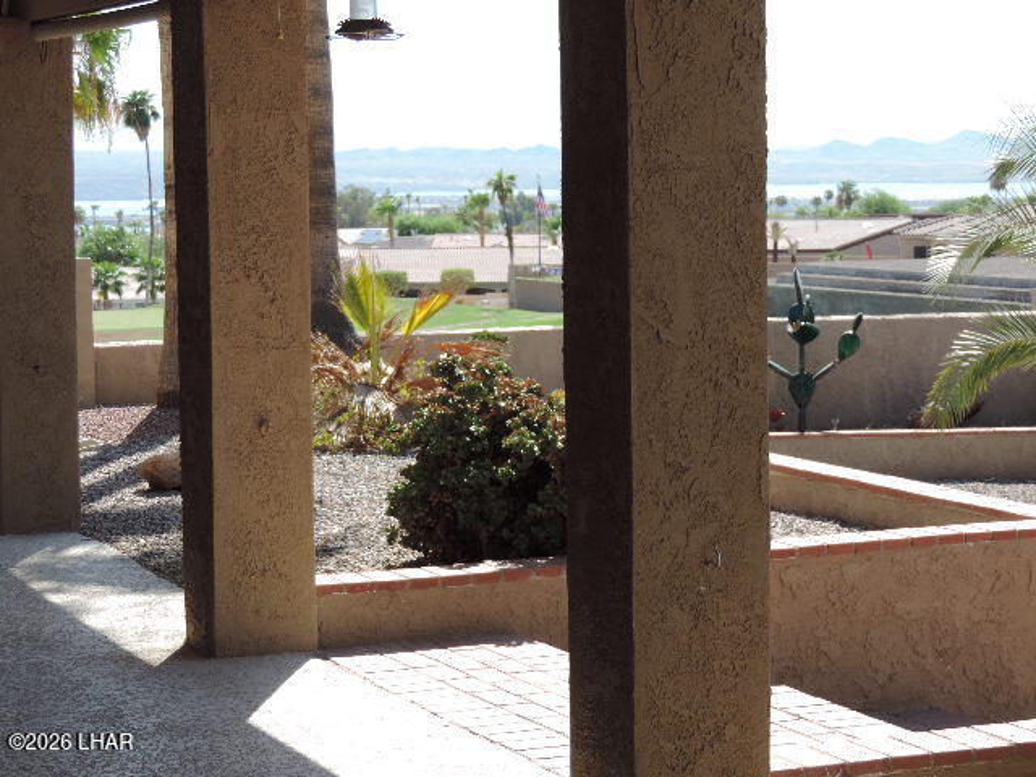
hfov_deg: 21.8
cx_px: 518
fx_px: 2694
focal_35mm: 90
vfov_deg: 16.4
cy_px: 388
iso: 80
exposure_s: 1/320
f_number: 4.1
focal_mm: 16
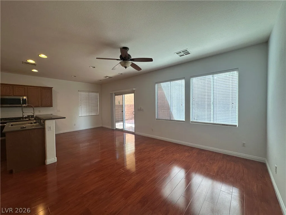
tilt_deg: -1.1
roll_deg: +1.1
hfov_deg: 102.1
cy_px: 108
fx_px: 116
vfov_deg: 85.7
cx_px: 143
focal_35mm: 14
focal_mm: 2.22
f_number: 2.2
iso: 80
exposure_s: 1/120
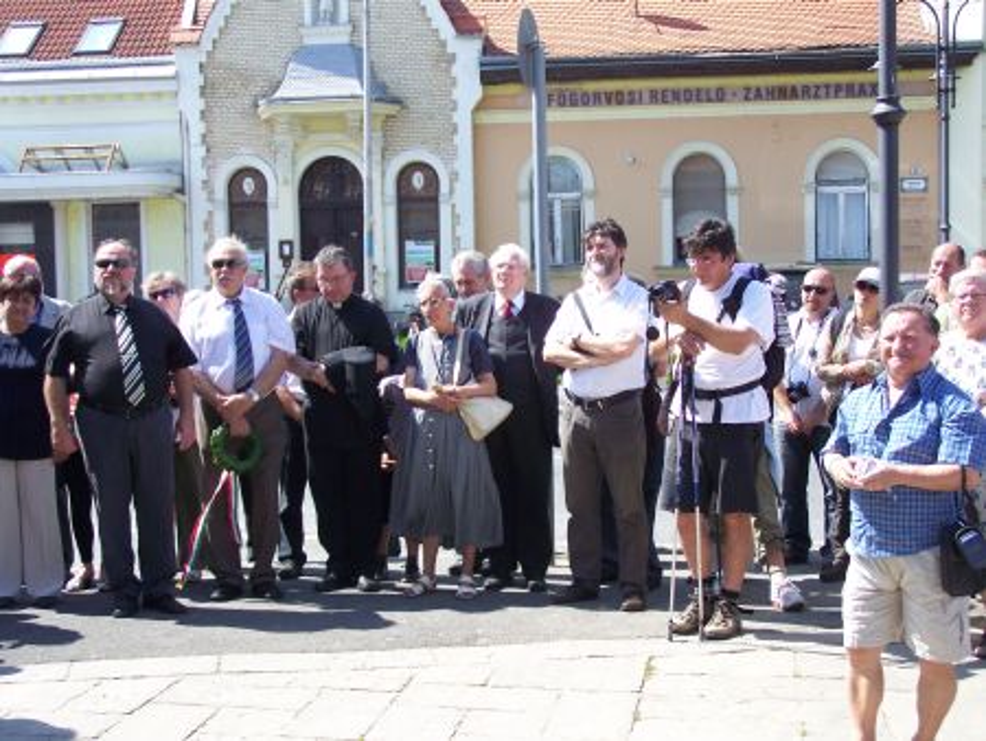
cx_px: 493
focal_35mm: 56
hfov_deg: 34.3
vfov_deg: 26.1
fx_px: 1596
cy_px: 370
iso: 64
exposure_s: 1/320
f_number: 3.1
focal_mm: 9.3
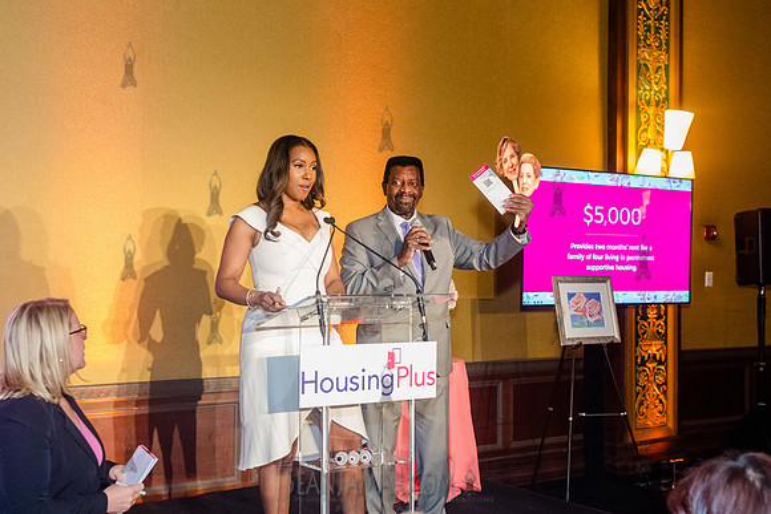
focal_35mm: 44
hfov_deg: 44.8
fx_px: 935
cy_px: 273
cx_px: 386
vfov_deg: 30.8
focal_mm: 35
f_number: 3.2
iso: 6400
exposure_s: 1/200
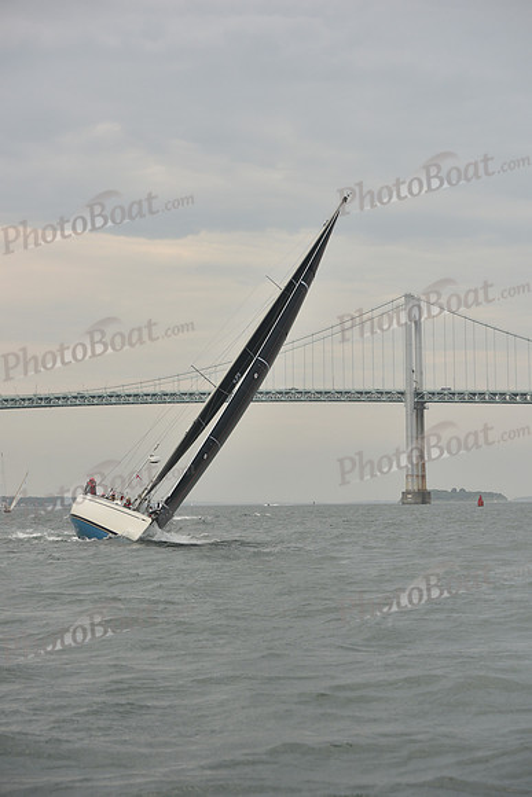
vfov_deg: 28.8
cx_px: 266
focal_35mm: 70
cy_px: 398
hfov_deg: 19.5
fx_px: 1551
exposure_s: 1/500
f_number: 5.6
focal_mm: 70
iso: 250
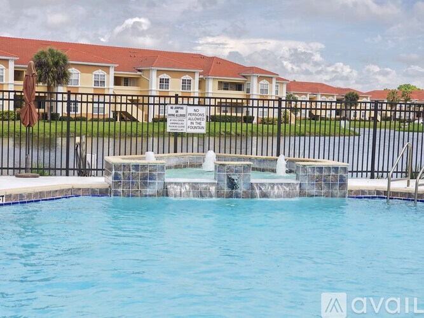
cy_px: 159
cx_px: 212
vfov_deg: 21.3
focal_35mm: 69
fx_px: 845
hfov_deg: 28.2
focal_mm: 7.9
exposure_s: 1/1245
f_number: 2.4
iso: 50
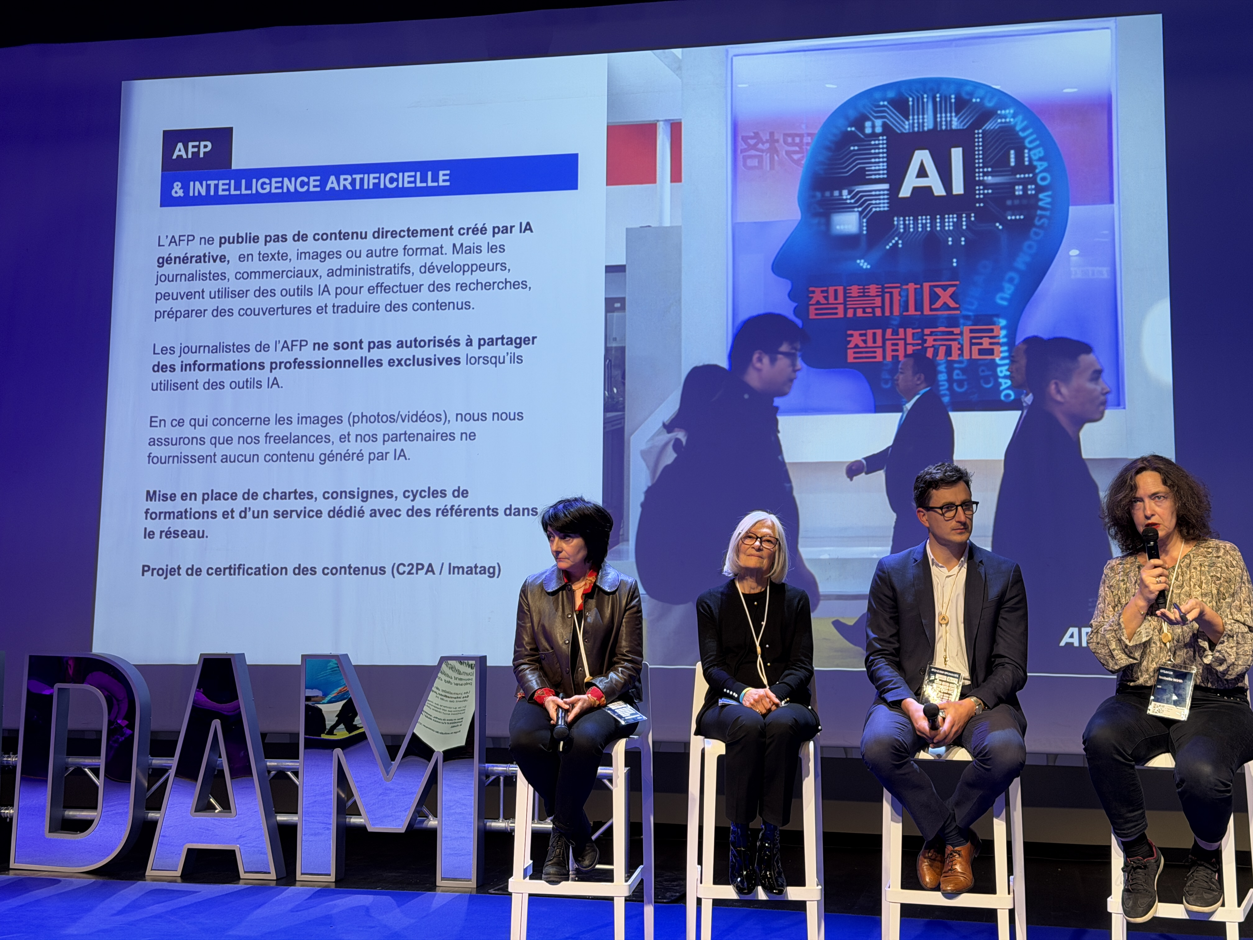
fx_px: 1737
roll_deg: +0.2
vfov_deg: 30.3
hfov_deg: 39.7
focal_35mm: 48
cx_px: 626
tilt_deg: +3.8
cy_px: 470
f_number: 1.78
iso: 100
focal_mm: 6.76
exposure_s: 1/50
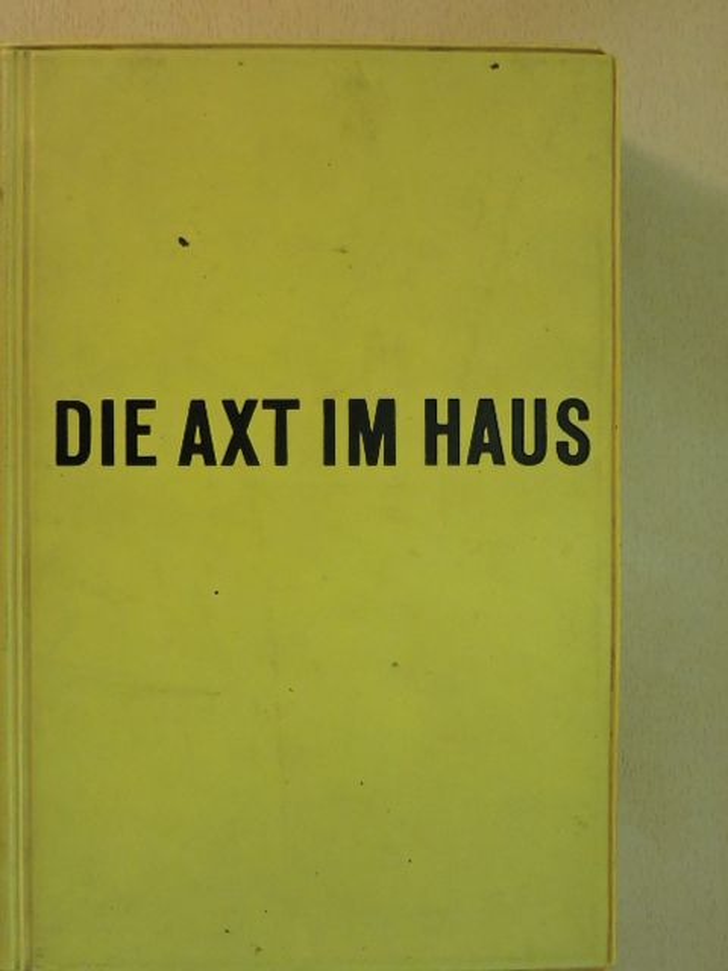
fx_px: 1122
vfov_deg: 46.8
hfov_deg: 36.0
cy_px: 486
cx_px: 364
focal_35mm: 40
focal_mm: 7.2
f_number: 3.8
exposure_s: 1/60
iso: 1100
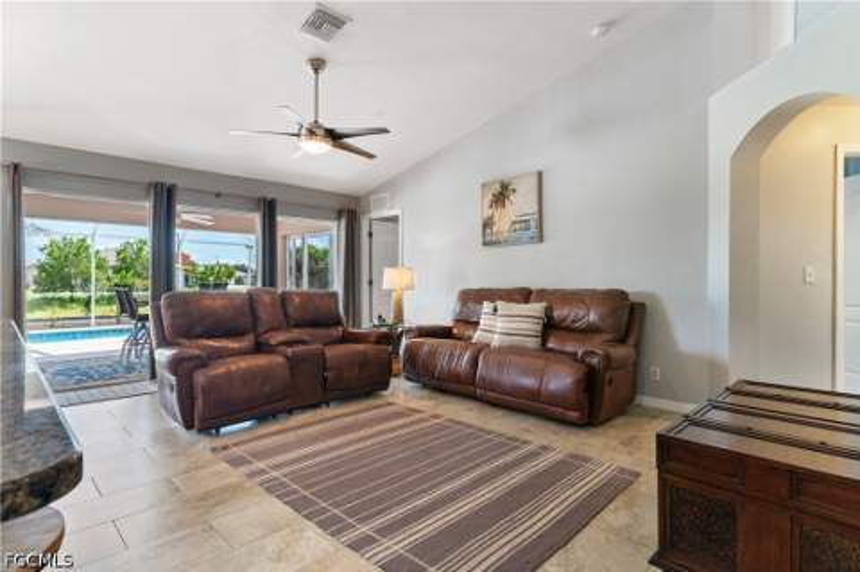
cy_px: 286
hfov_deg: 90.1
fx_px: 430
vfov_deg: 67.3
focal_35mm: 18
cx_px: 430
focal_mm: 18
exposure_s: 1/30
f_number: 10
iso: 640
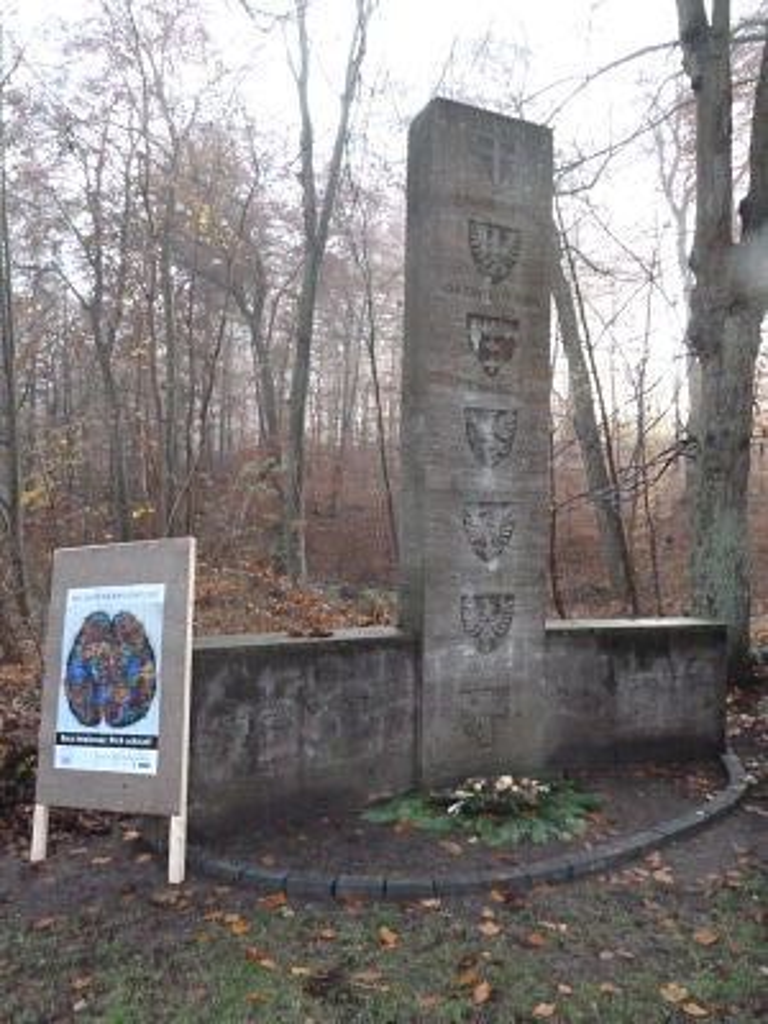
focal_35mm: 25
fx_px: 740
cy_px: 512
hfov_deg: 54.9
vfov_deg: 69.4
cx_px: 384
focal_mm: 4.1
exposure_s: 1/400
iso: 1600
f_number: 5.6
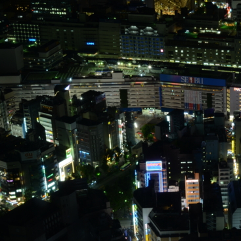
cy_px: 107
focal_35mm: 78
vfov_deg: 22.3
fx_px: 612
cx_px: 202
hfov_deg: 21.9
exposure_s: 10
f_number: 22
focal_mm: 35
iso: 100
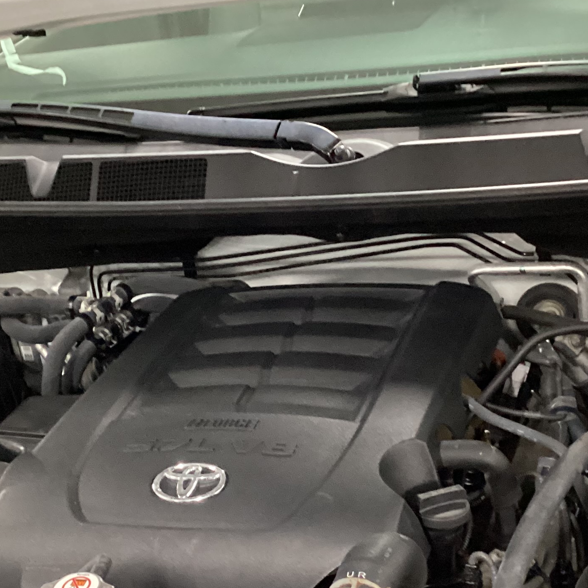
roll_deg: +10.0
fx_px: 1230
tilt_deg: -28.6
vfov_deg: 26.7
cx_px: 306
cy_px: 402
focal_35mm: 64
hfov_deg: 26.9
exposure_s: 1/25
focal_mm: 3.3
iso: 500
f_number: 2.4
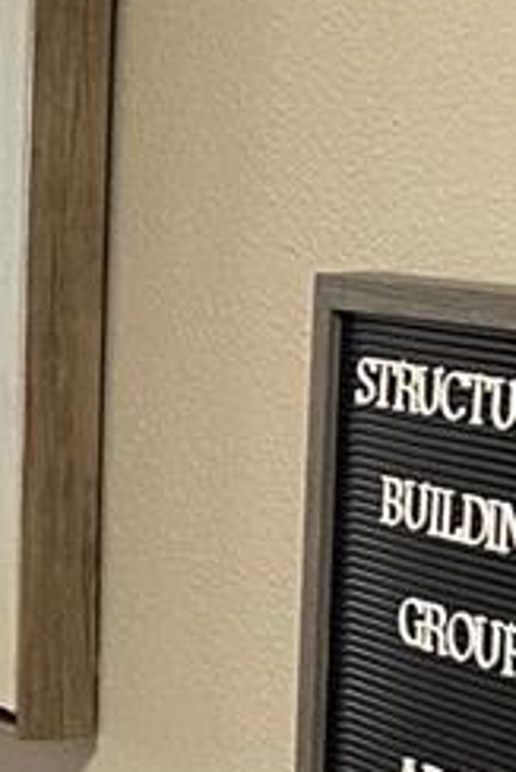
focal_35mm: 170
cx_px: -823
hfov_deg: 7.4
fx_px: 3650
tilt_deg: -7.4
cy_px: 563
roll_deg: +0.6
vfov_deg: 12.1
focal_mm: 4.25
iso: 160
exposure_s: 1/60
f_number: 1.8
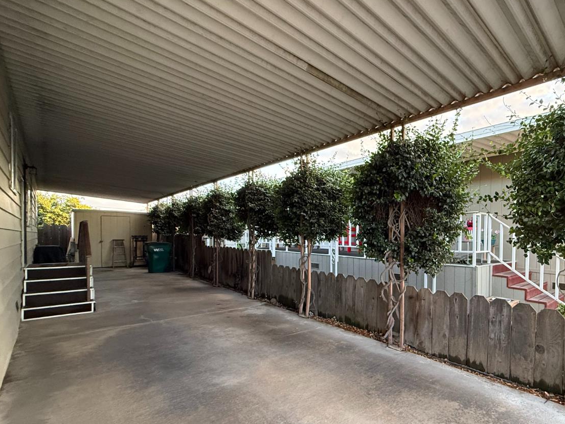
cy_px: 241
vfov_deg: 68.4
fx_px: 310
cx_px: 379
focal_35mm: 19
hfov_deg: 81.7
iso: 320
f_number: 2.2
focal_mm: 2.22
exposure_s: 1/64
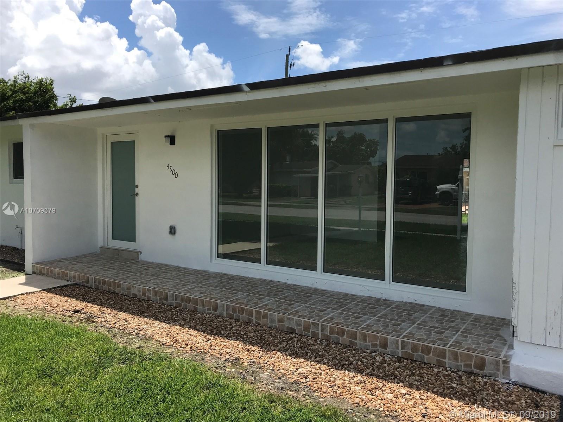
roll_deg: -1.0
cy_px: 211
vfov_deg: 49.7
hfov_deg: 63.4
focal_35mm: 28
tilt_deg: -2.7
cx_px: 282
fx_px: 455
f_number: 1.8
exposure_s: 1/2817
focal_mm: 3.99
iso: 20
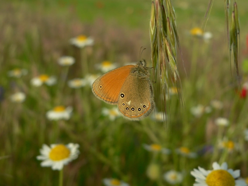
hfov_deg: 27.8
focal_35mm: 70
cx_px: 124
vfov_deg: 21.0
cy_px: 93
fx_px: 502
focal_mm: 11.6
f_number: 4
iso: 80
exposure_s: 1/320
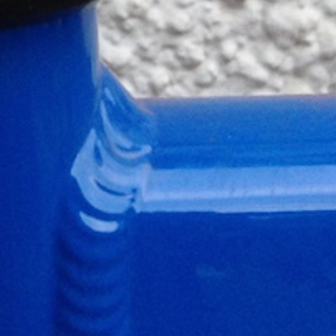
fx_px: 1614
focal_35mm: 147
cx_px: -233
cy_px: -253
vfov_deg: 11.1
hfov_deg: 11.2
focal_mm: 4.12
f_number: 2.4
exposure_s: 1/151
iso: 50
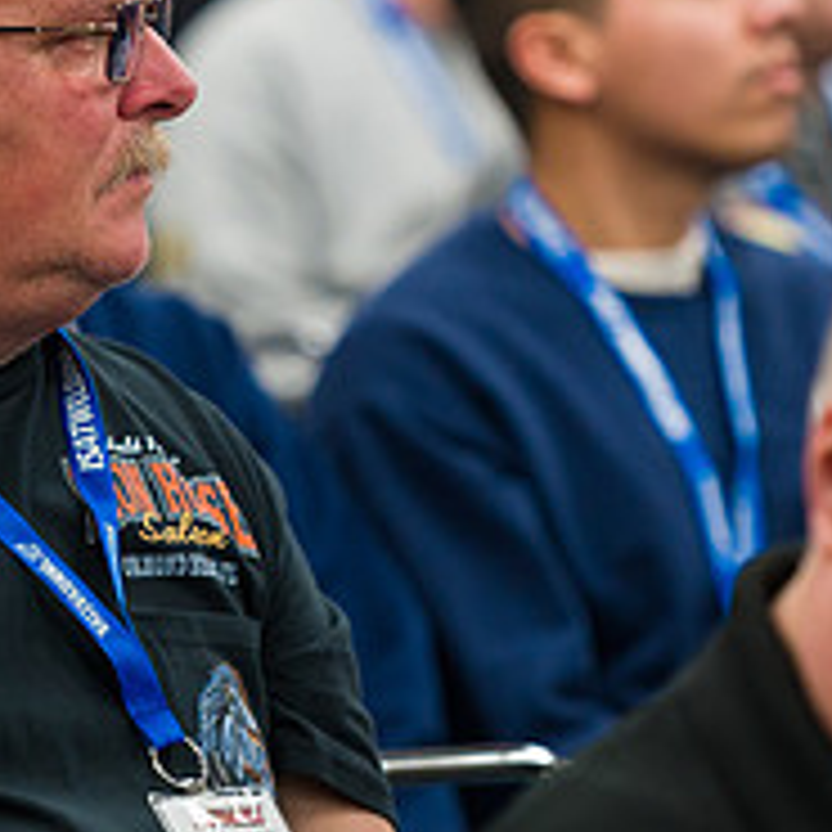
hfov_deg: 4.4
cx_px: 288
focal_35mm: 399
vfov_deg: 4.4
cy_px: 81
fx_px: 10850
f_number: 3.2
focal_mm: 150
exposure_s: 1/400
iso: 1600
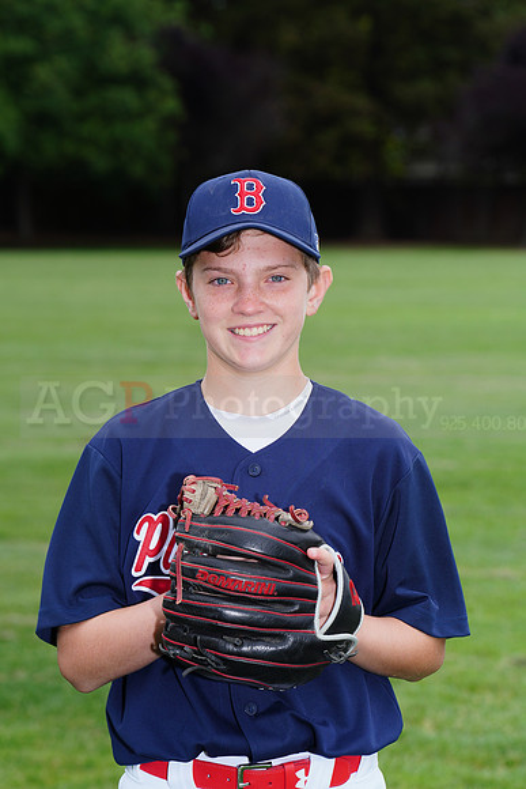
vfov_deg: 12.2
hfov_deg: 8.2
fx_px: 3680
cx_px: 263
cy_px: 394
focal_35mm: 168
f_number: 9
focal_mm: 168
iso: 200
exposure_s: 1/200
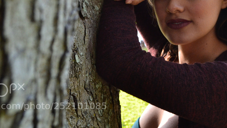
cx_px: 189
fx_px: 517
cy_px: -30
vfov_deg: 13.6
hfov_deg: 24.3
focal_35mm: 86
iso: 400
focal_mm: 26
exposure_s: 1/125
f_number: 9
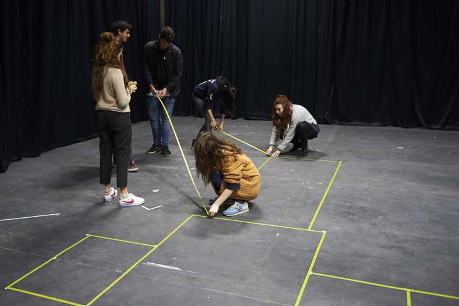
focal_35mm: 31
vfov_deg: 42.3
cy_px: 153
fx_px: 395
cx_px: 230
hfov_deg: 60.3
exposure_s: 1/125
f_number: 2.8
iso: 3200
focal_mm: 31
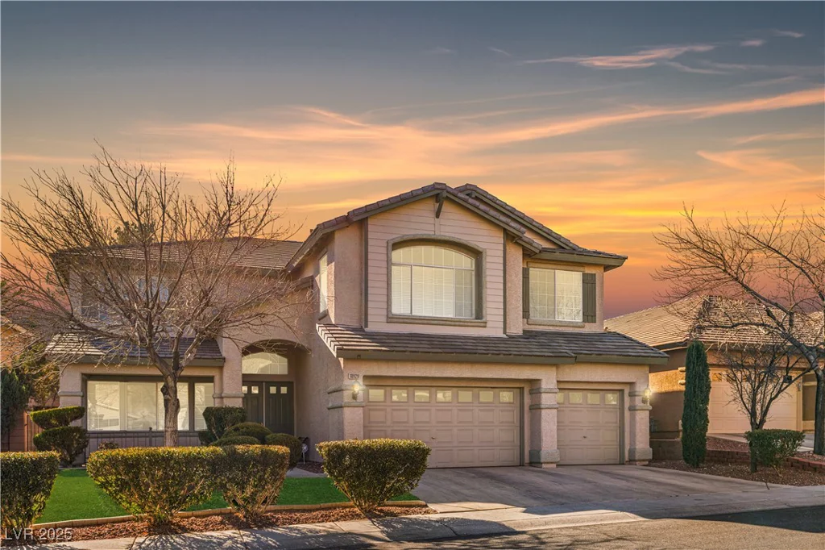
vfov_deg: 44.9
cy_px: 275
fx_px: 664
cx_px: 412
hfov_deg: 63.7
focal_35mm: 29
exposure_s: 1/100
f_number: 5
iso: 100
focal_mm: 29
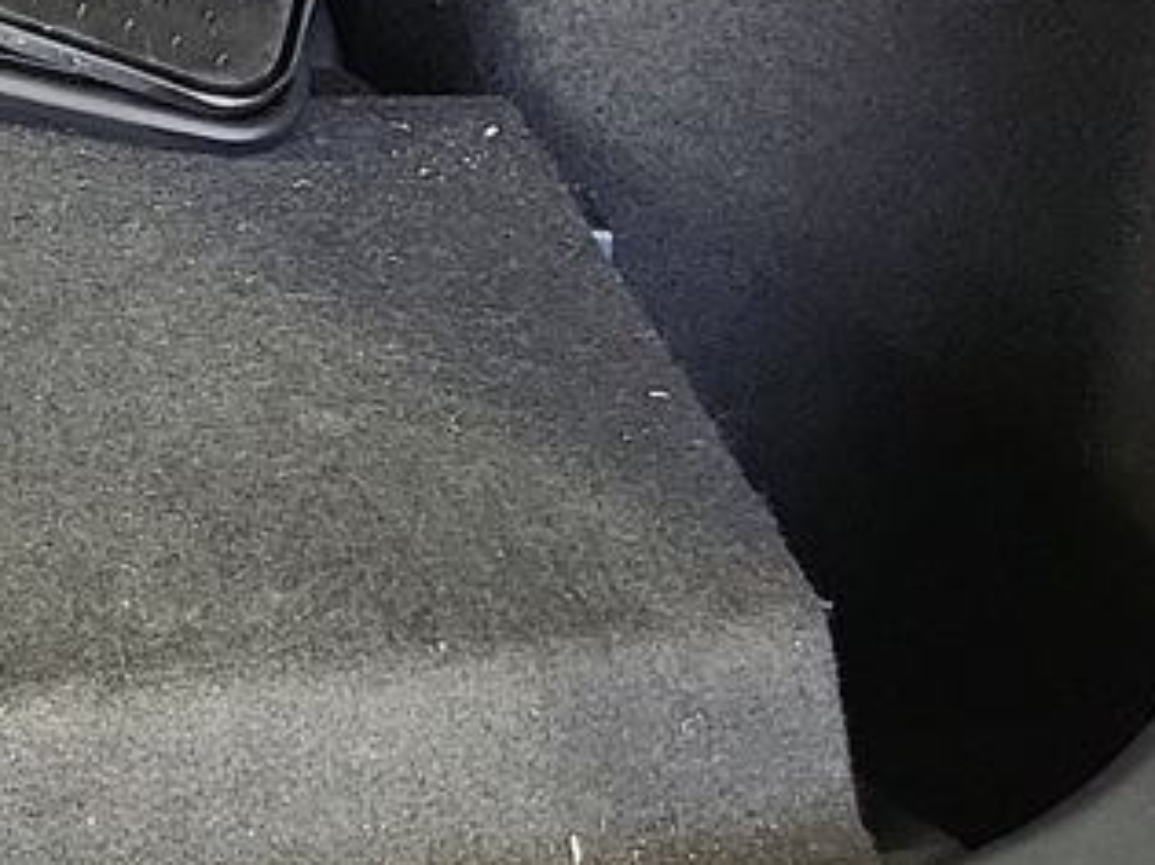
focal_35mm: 117
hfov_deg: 14.5
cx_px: -1030
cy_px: -319
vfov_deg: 12.2
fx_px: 3902
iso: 87
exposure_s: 1/59
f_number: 1.8
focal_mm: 5.4
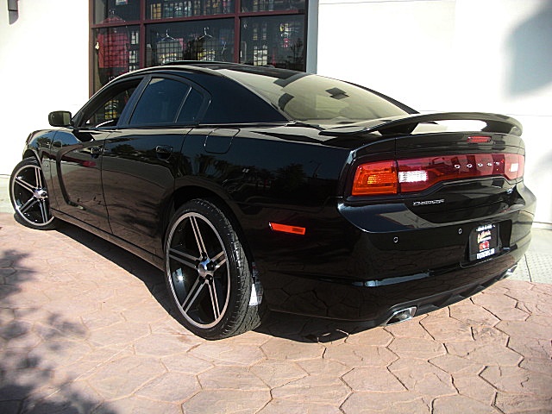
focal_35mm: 36
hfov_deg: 51.4
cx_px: 276
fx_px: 574
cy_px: 207
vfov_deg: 39.7
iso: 50
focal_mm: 6.3
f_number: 2.8
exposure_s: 1/500
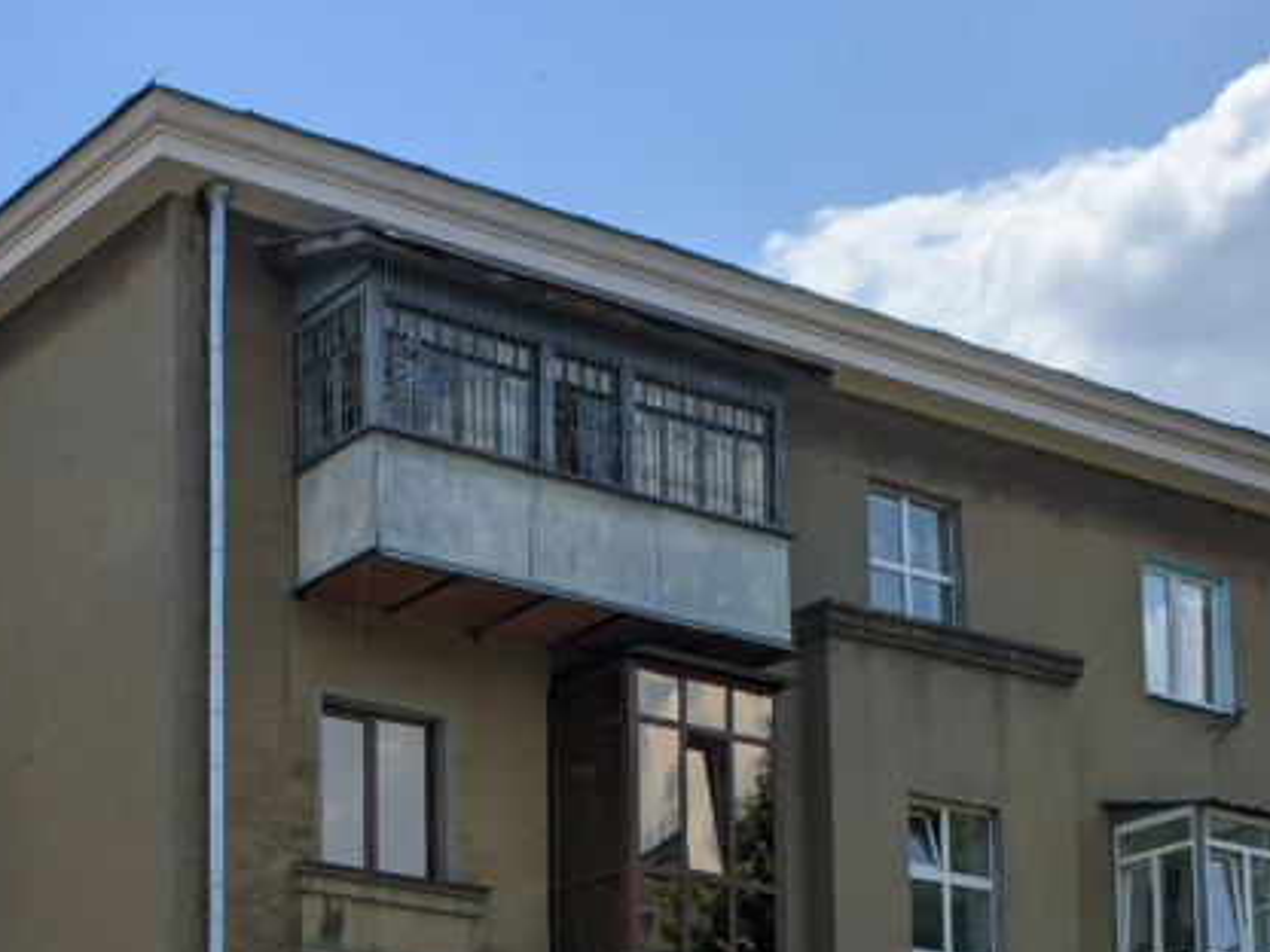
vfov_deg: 17.9
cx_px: 82
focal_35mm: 75
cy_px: 1364
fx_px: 2752
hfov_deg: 25.1
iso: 51
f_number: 2.4
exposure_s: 1/2660
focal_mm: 4.3
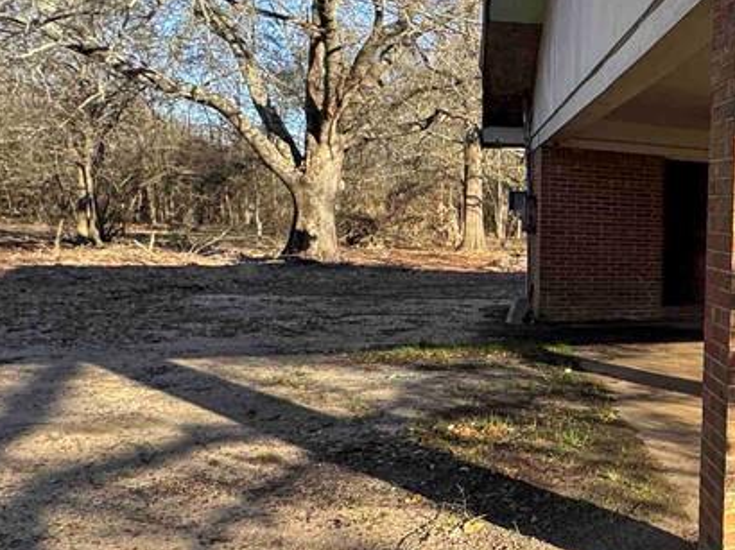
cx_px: 880
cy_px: 279
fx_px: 743
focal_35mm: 35
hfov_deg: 38.8
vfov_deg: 40.7
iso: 40
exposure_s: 1/281
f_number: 2.2
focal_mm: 2.22
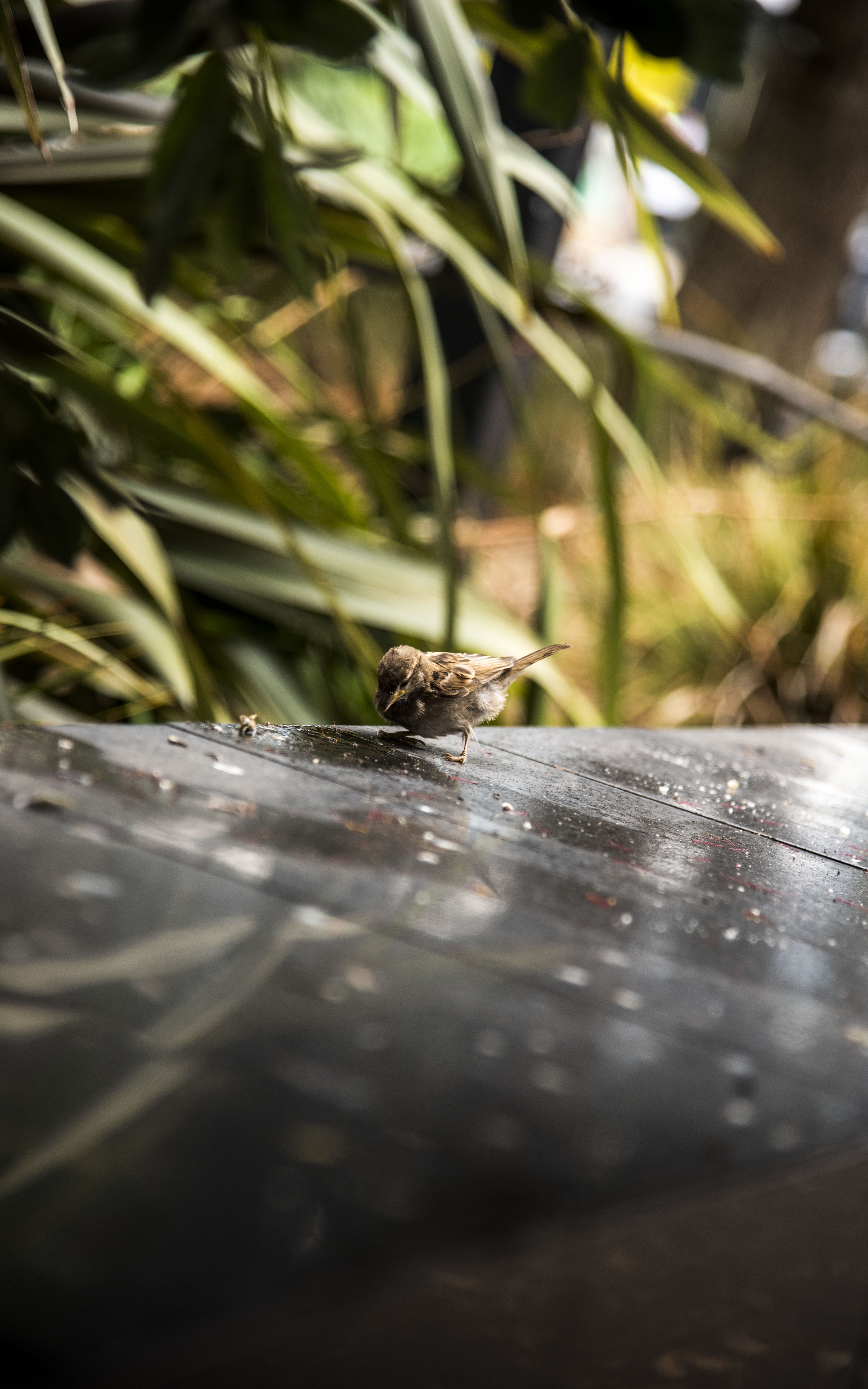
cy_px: 696
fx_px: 4655
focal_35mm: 123
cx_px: 445
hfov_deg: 10.7
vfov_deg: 17.0
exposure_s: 1/125
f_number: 4
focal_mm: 120
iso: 450
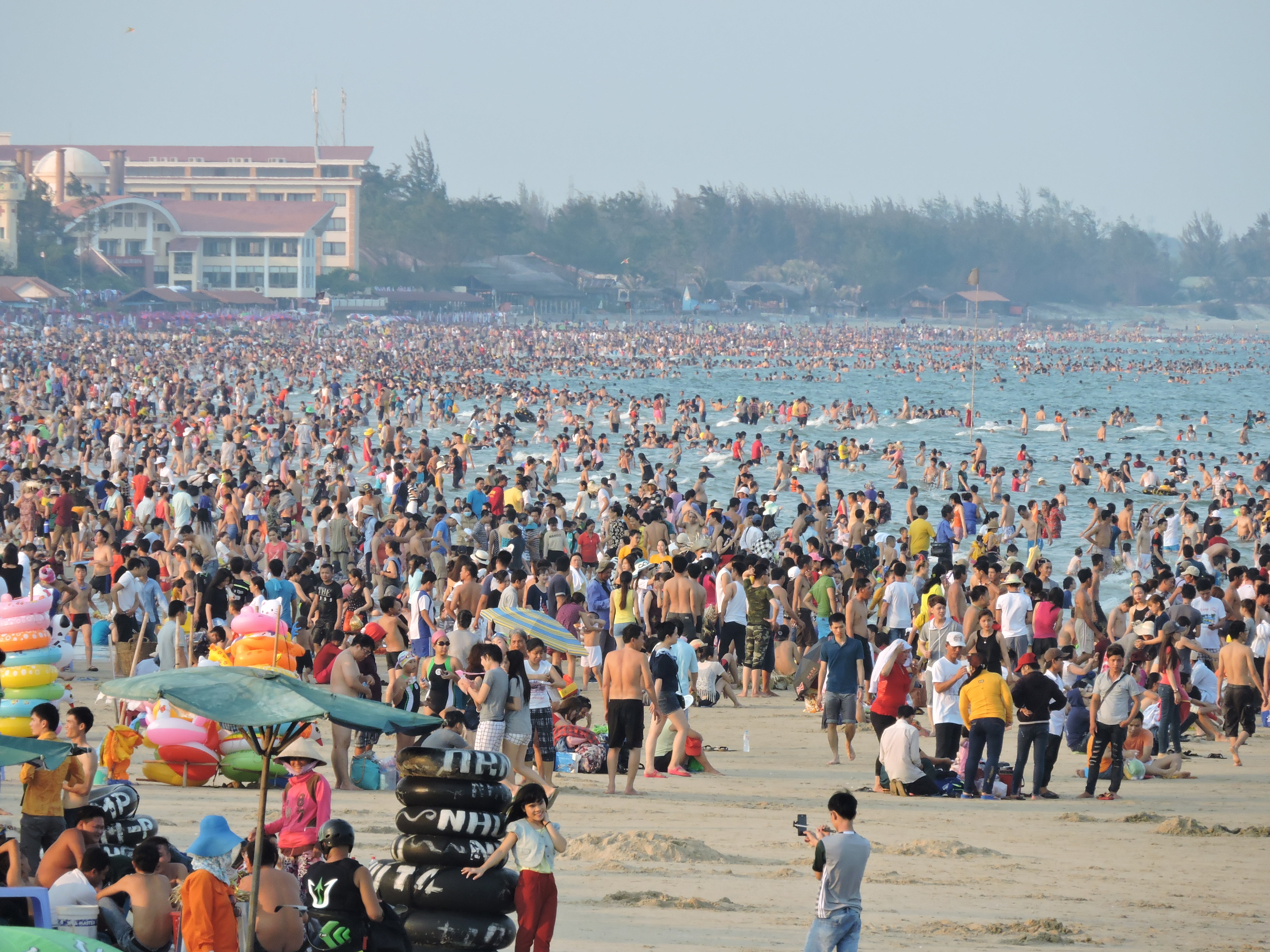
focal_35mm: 550
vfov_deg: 2.7
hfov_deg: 3.6
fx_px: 20179
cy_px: 476
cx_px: 635
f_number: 5.6
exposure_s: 1/250
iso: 250
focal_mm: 98.5
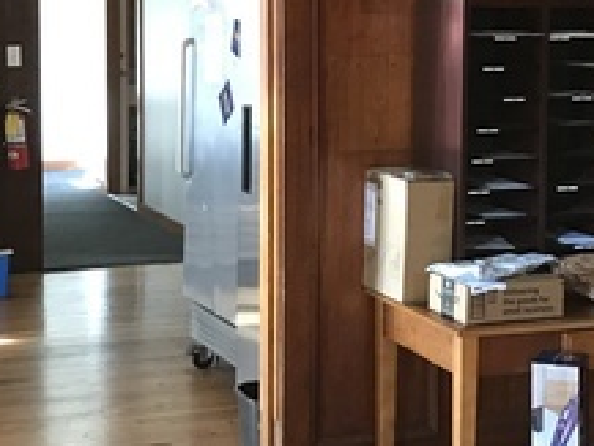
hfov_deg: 22.7
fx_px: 1477
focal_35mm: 86
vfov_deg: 17.1
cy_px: 153
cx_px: 363
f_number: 1.8
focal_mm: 3.99
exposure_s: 1/15
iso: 100
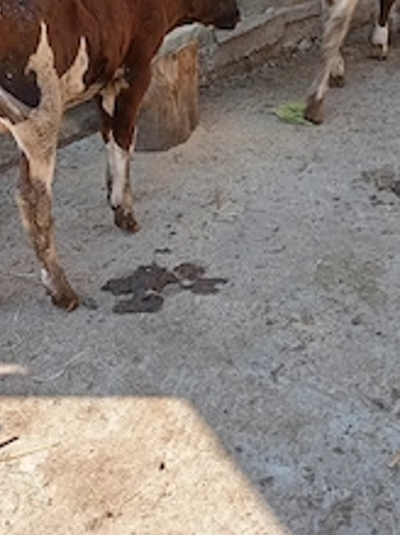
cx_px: 173
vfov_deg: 36.9
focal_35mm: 51
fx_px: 787
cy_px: 159
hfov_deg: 28.5
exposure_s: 1/187
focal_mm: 4.27
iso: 104
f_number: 1.8
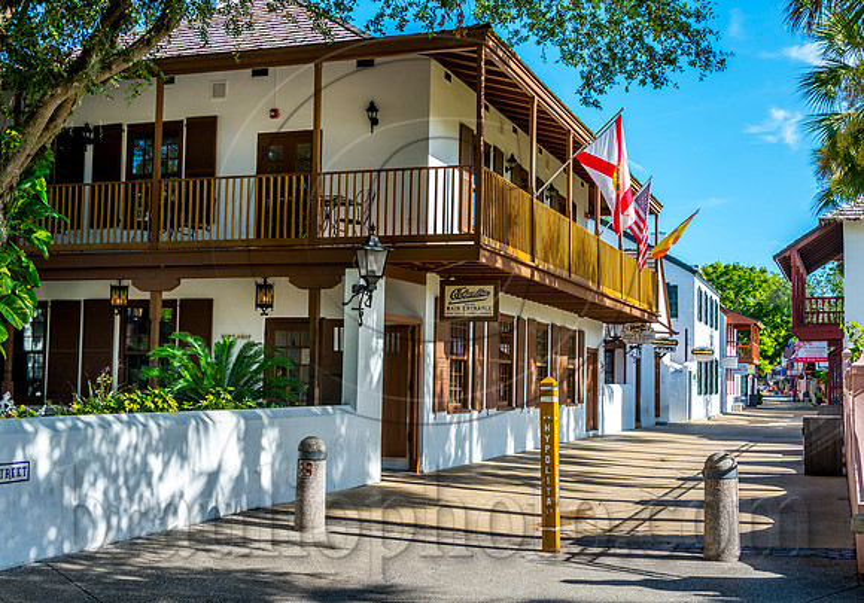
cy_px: 302
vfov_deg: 31.9
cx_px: 452
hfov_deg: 44.5
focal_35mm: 43
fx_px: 1055
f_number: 8
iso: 200
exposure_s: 1/320
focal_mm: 42
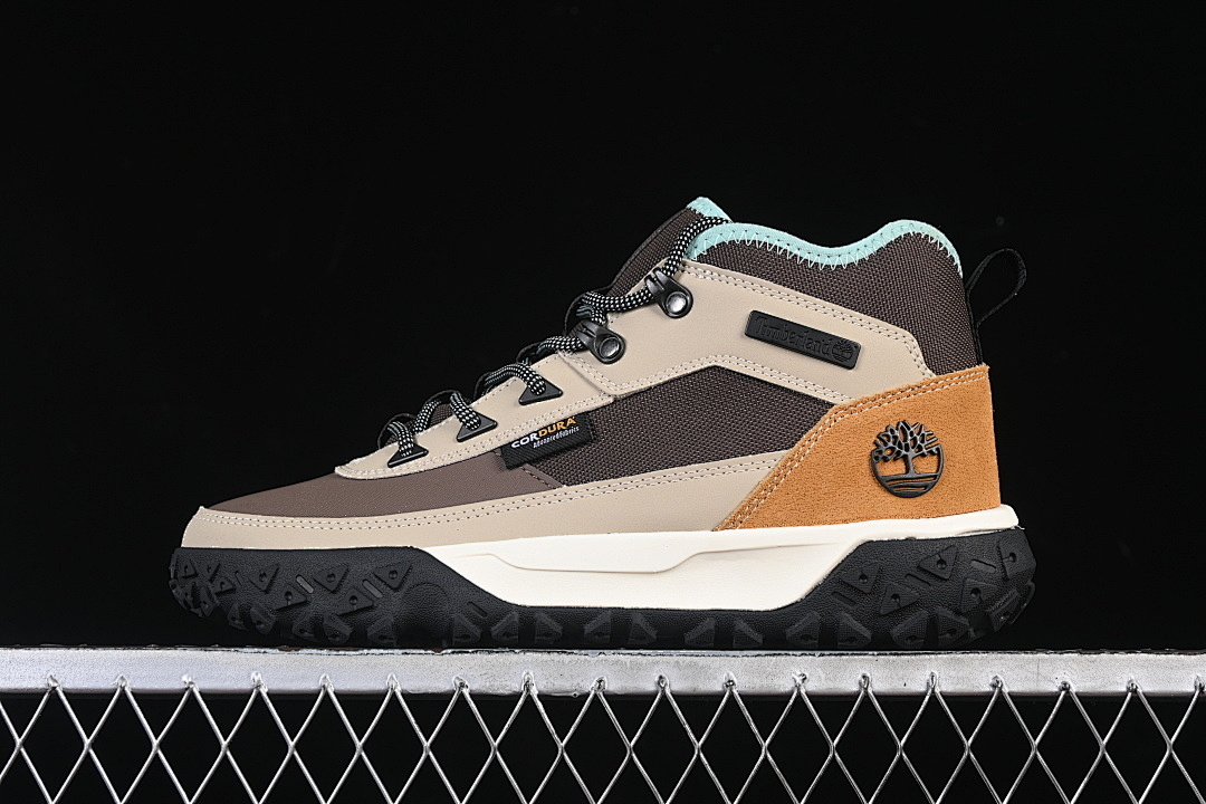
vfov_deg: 18.2
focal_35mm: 75
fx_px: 2512
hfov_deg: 27.0
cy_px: 402
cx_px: 603
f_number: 7.1
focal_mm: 50
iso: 160
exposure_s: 1/60
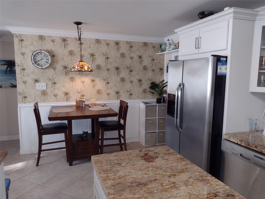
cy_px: 100
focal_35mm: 27
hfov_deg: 65.3
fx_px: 207
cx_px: 132
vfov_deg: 51.4
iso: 195
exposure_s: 1/40
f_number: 1.7
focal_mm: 4.71
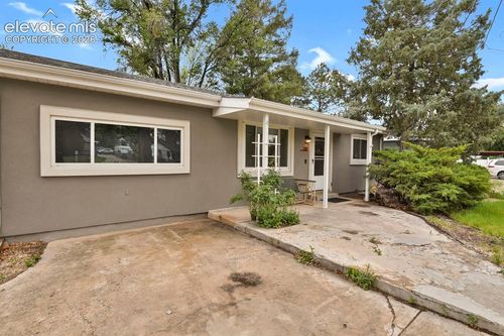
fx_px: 238
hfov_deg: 93.3
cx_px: 252
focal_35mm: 17
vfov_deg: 70.4
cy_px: 168
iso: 200
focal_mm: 17
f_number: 8
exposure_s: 1/20
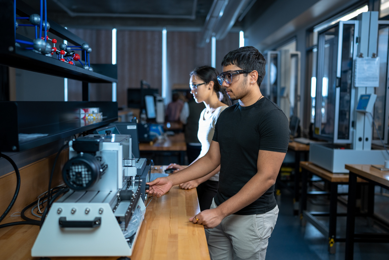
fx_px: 378
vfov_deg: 37.9
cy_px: 130
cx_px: 194
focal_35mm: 35
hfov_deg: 54.4
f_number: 1.6
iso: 500
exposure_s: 1/125
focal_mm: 35
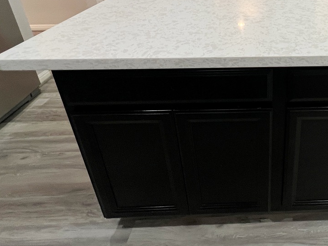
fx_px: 246
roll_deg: -0.4
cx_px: 266
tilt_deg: -23.5
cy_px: 36
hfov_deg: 61.3
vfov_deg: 48.7
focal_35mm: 26
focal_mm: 1.57
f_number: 1.8
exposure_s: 1/60
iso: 160
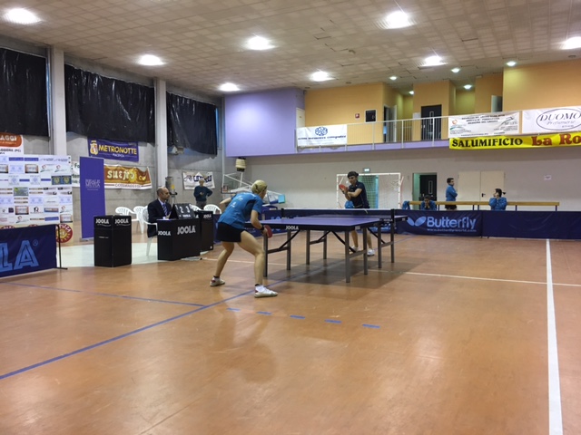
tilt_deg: -3.2
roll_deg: +0.0
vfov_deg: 48.2
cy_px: 218
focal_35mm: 29
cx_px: 290
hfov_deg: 61.7
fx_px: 487
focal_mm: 4.15
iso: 125
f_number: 2.2
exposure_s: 1/33
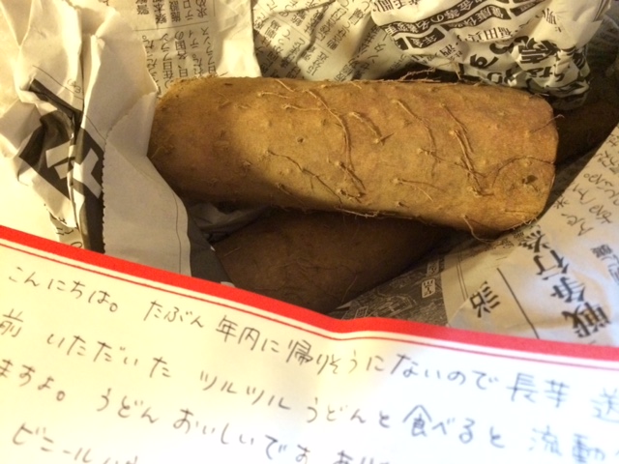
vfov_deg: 48.2
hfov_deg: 61.7
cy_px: 232
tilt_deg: -51.4
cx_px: 310
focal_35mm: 29
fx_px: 519
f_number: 2.2
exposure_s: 1/15
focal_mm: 4.15
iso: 640
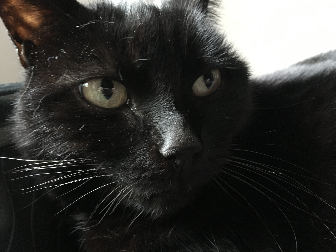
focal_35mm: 29
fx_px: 281
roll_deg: +5.0
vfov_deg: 48.2
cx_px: 168
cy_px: 126
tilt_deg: -2.5
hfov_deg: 61.7
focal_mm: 4.15
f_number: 2.2
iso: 500
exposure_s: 1/17
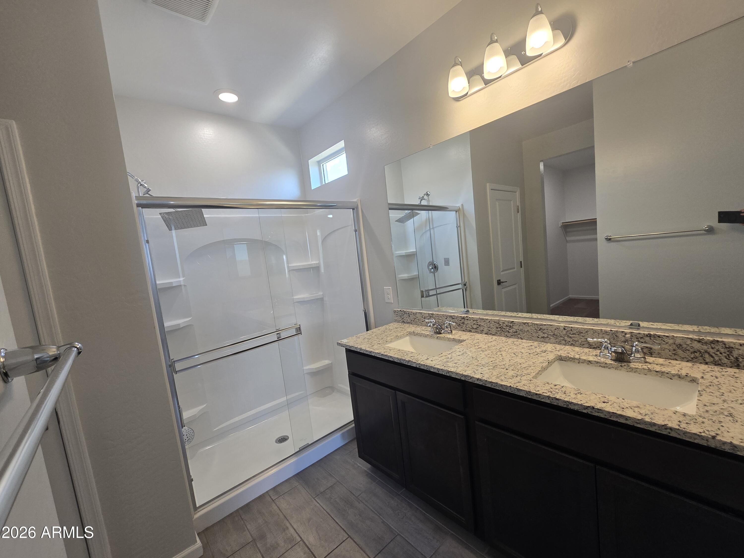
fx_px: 279
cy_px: 279
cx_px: 372
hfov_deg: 106.2
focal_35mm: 13
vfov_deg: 89.9
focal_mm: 2.2
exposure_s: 1/60
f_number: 2.2
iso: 80
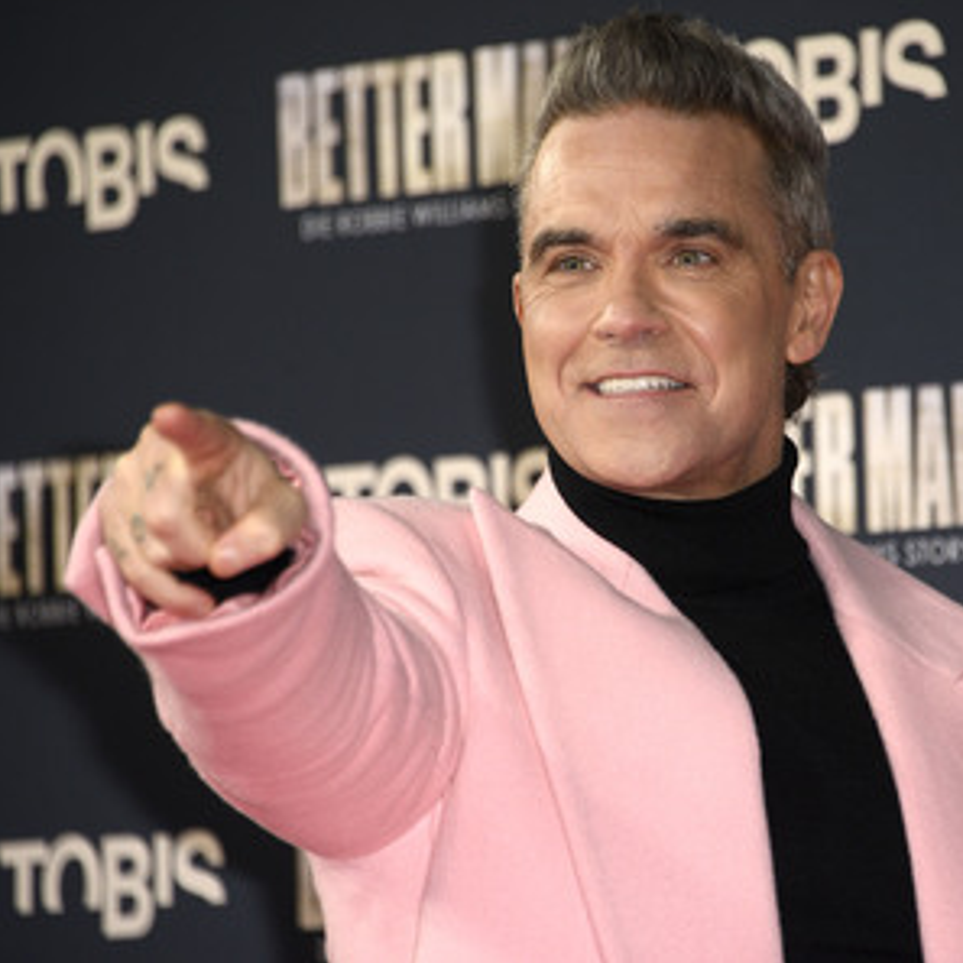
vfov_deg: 5.4
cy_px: 480
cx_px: 618
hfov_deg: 5.4
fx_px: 10135
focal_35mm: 322
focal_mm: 250
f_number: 5.6
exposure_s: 1/250
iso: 1000
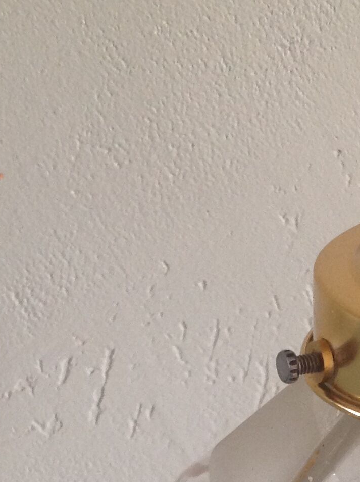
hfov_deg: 15.1
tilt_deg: -32.8
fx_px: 1321
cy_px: 580
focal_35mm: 95
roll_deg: -3.5
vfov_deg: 19.5
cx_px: 392
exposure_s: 1/15
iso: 125
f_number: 2.4
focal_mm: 4.28
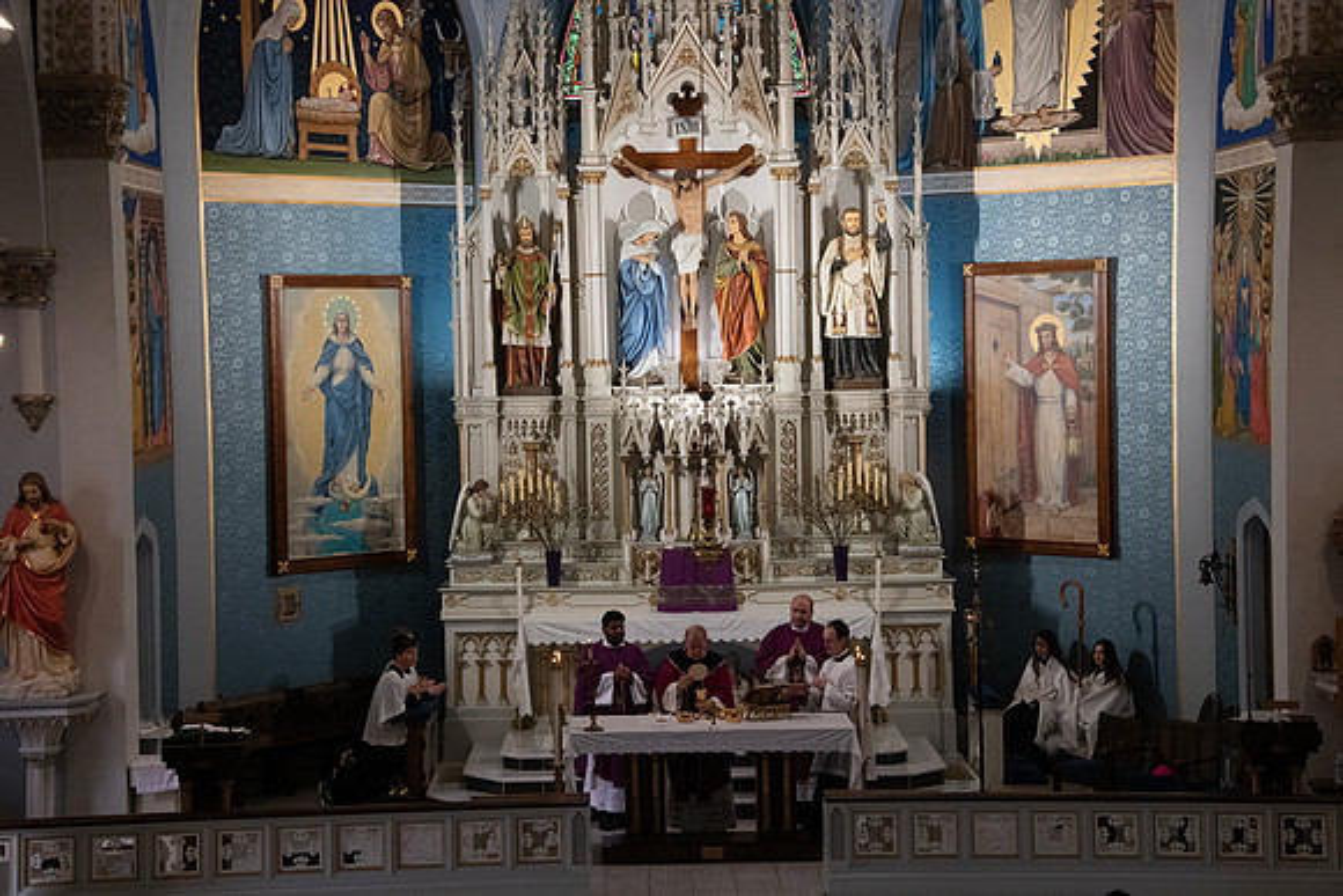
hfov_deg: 28.1
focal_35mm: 72
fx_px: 2687
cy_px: 448
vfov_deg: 18.9
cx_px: 672
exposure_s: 1/100
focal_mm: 72
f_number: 11
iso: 4000
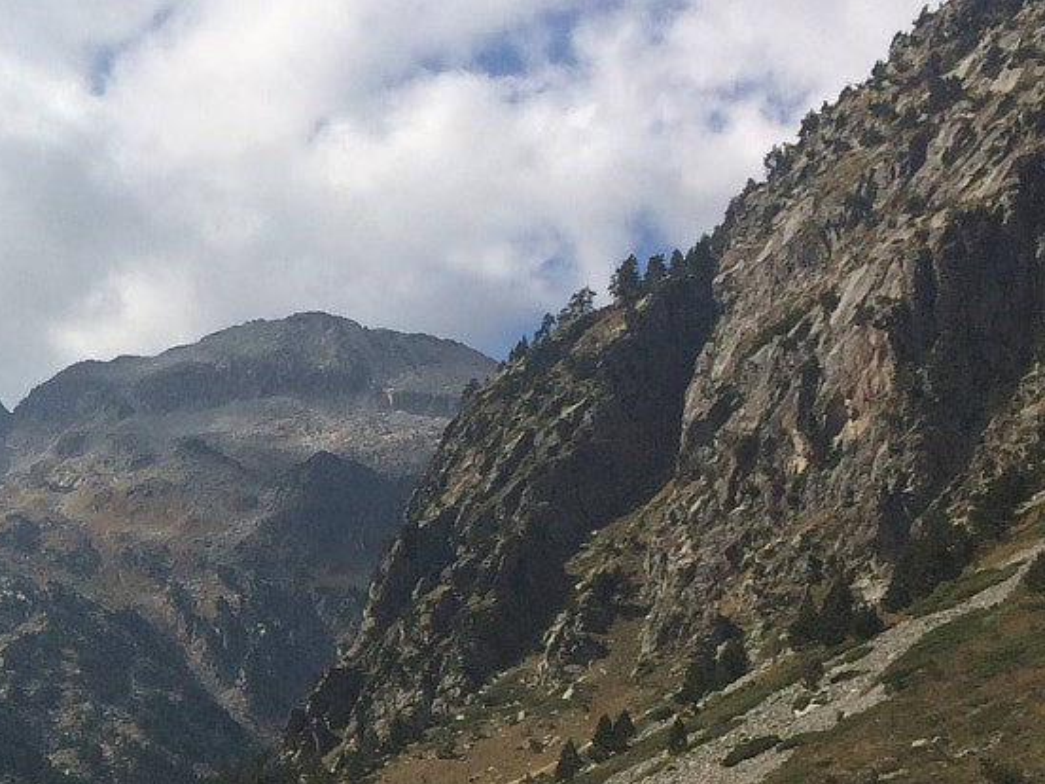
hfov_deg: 21.5
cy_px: 650
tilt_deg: +8.1
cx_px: -225
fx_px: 2536
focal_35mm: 84
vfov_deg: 17.4
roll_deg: -1.4
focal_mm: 4.15
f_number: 2.2
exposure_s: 1/4115
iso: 32
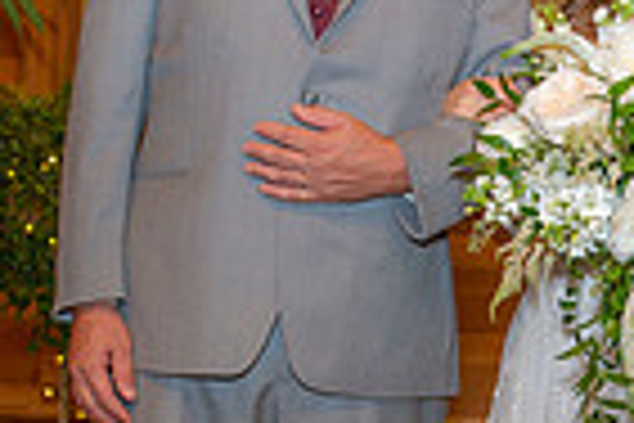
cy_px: 382
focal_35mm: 132
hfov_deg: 15.2
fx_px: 2324
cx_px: 643
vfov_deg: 10.3
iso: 640
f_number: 4
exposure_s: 1/125
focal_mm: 32
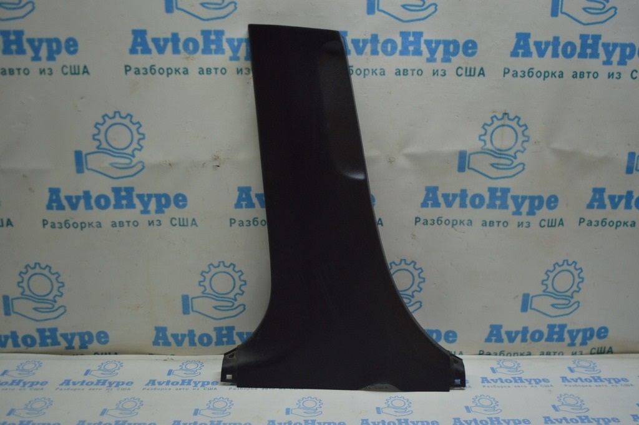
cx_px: 320
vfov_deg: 38.3
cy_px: 212
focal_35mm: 34
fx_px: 612
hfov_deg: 55.1
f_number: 3.8
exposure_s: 1/125
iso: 400
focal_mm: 23
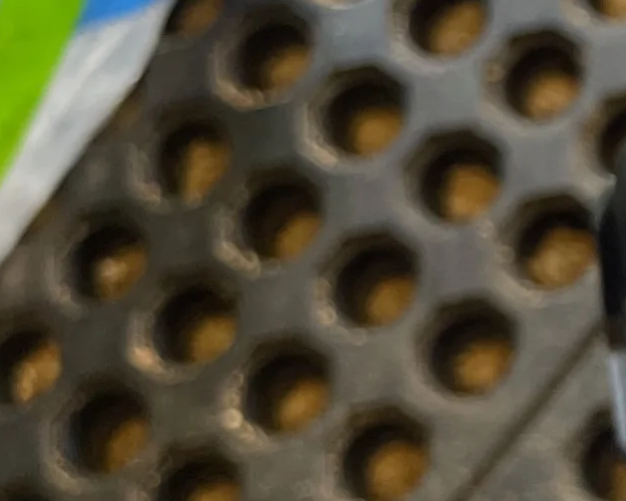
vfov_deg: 15.1
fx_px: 1853
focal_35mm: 100
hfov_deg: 15.3
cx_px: 1269
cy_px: 513
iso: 125
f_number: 1.6
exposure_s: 1/121
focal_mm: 5.1
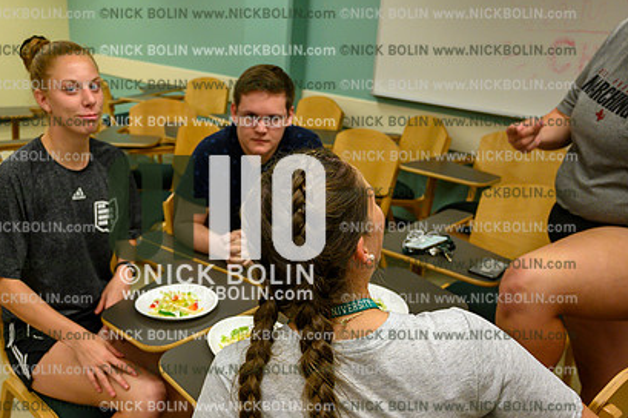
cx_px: 216
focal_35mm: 34
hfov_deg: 54.8
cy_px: 227
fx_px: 593
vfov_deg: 38.8
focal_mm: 24
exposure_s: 1/250
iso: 1600
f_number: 4.5
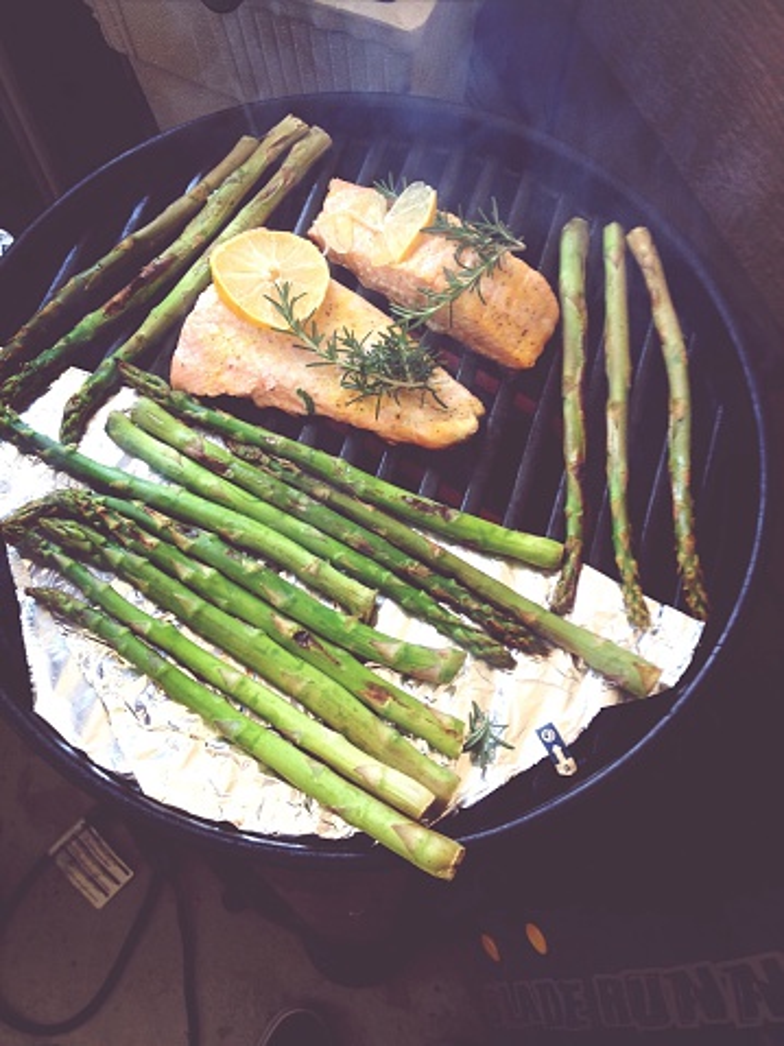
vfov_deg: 52.6
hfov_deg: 40.7
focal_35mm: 35
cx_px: 392
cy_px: 523
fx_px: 1057
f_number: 2.4
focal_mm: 4.28
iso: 64
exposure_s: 1/40
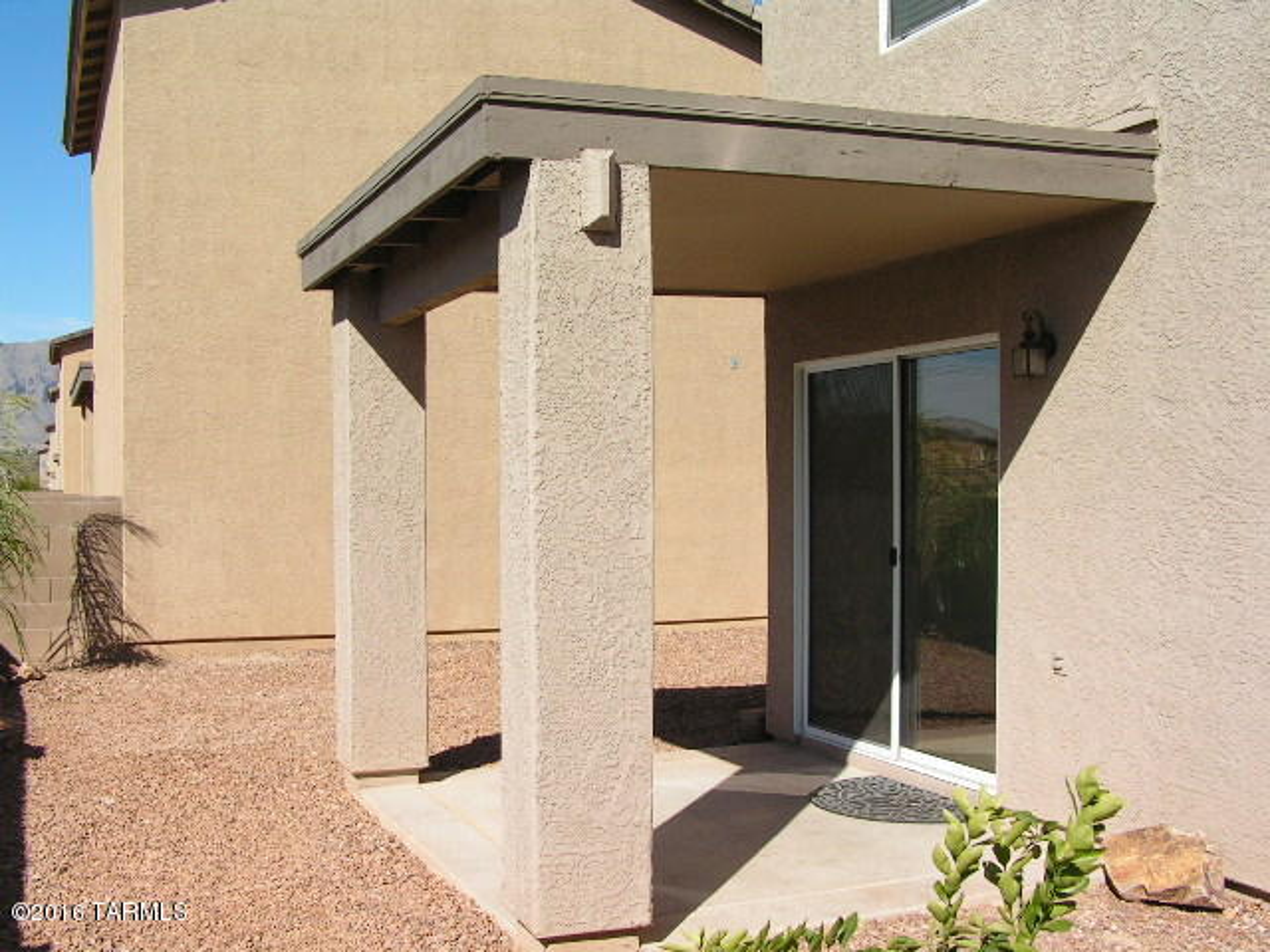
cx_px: 635
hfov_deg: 49.0
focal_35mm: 38
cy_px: 476
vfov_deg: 37.7
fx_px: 1394
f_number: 5.6
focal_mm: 6.3
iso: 50
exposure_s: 1/400
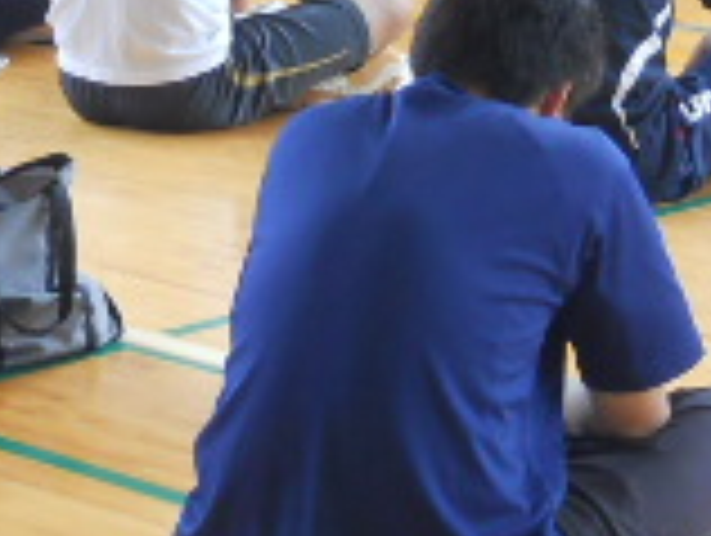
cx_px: 108
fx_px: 3991
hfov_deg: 10.1
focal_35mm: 194
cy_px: -342
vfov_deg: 7.5
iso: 200
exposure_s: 1/30
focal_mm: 7.88
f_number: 3.3
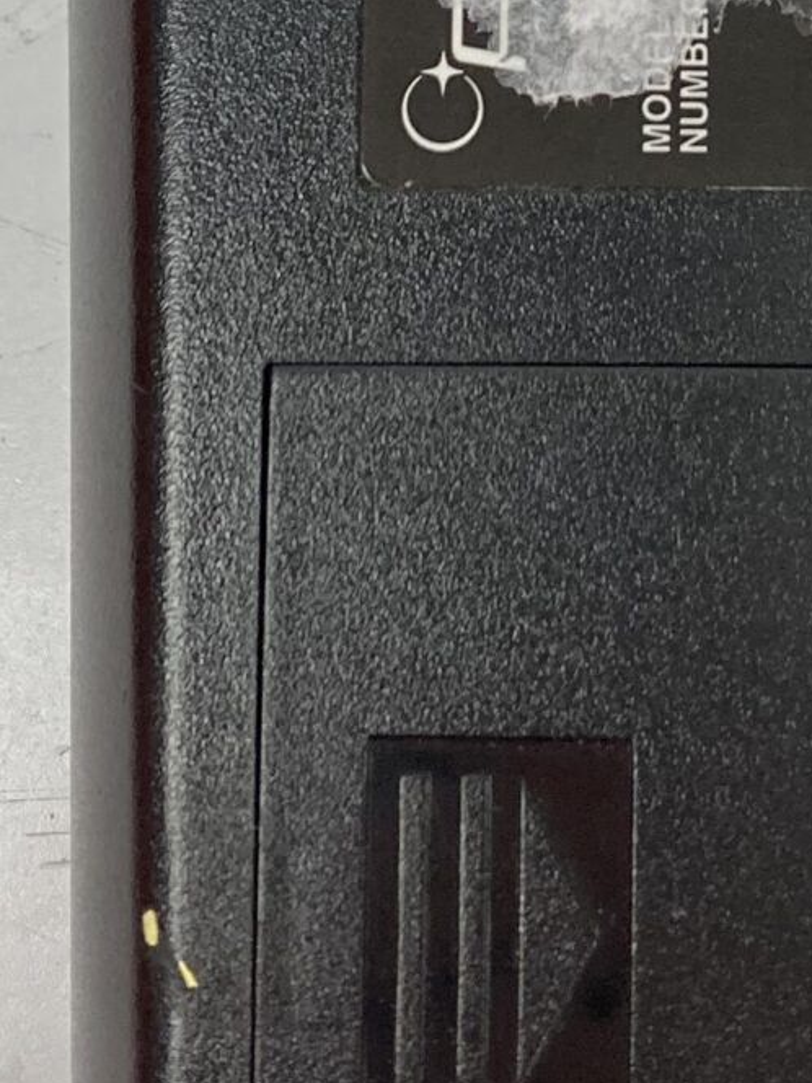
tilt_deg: -78.9
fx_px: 3378
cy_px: -161
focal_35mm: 108
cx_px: 613
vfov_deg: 17.5
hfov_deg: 13.7
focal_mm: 3.99
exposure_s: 1/120
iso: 80
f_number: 1.8
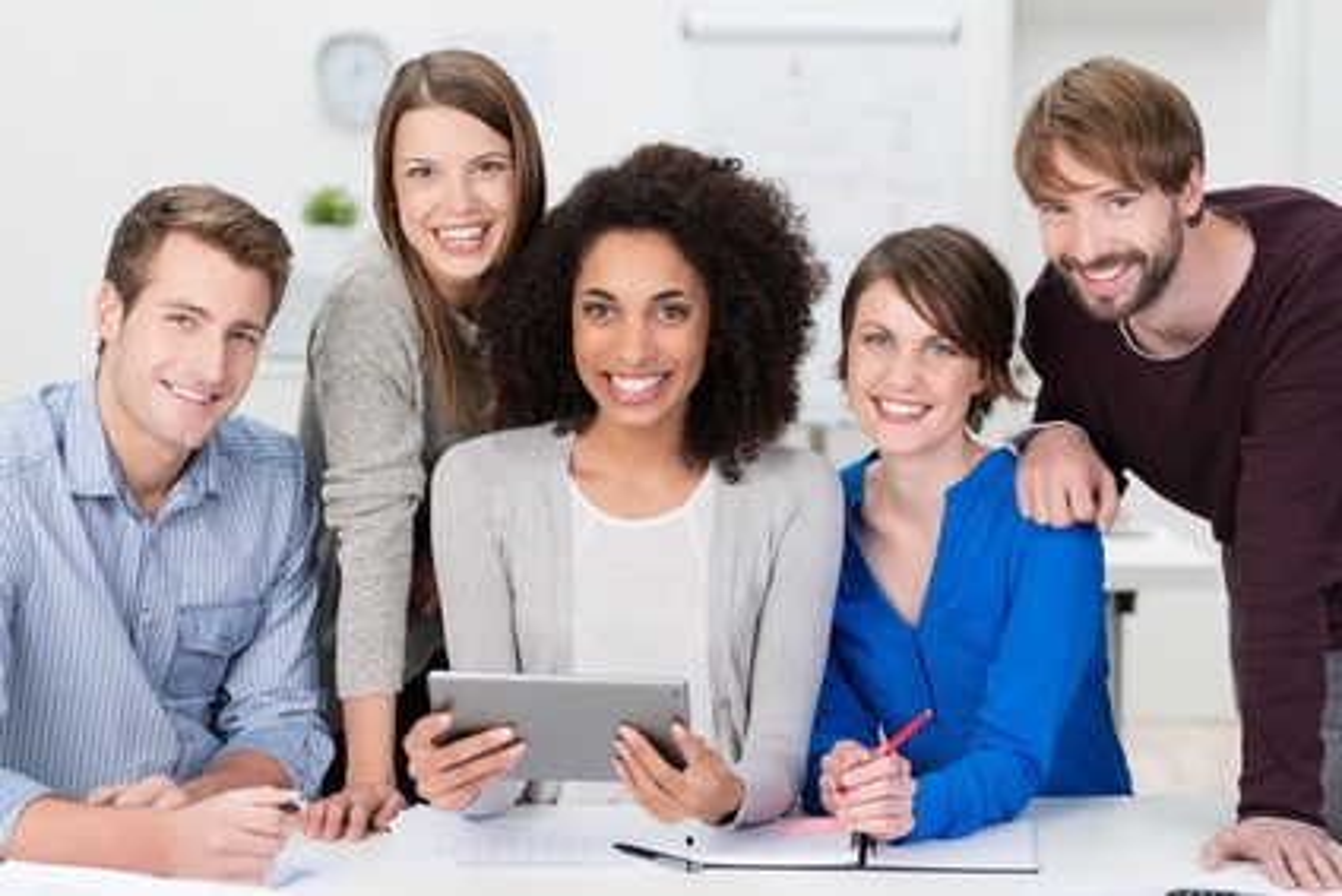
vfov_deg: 16.7
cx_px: 671
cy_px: 448
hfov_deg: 24.8
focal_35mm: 82
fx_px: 3058
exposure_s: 1/160
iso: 100
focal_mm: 82
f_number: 3.5
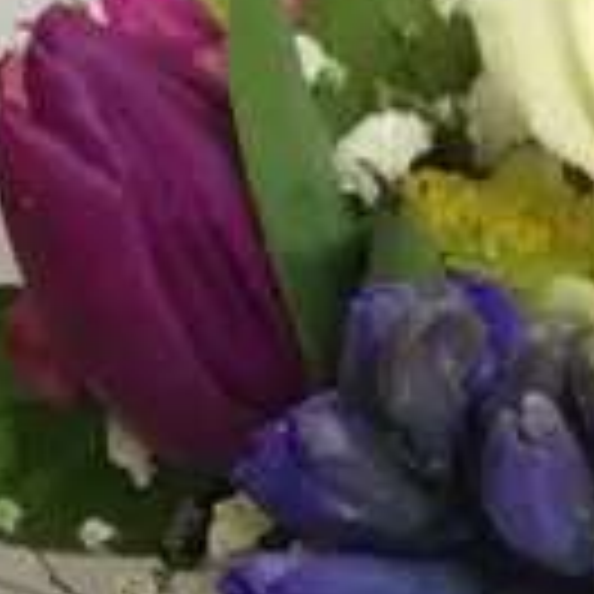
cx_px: 738
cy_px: 677
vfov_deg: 13.0
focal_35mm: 131
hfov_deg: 12.9
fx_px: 2543
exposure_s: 1/20
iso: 100
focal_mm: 4.28
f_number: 2.4
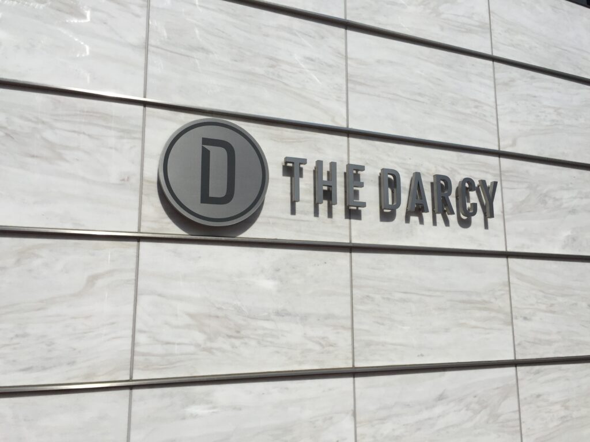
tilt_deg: +8.9
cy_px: 221
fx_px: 494
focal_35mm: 29
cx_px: 295
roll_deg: -0.6
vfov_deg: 48.2
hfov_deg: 61.7
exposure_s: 1/4950
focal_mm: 4.15
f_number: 2.2
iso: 32
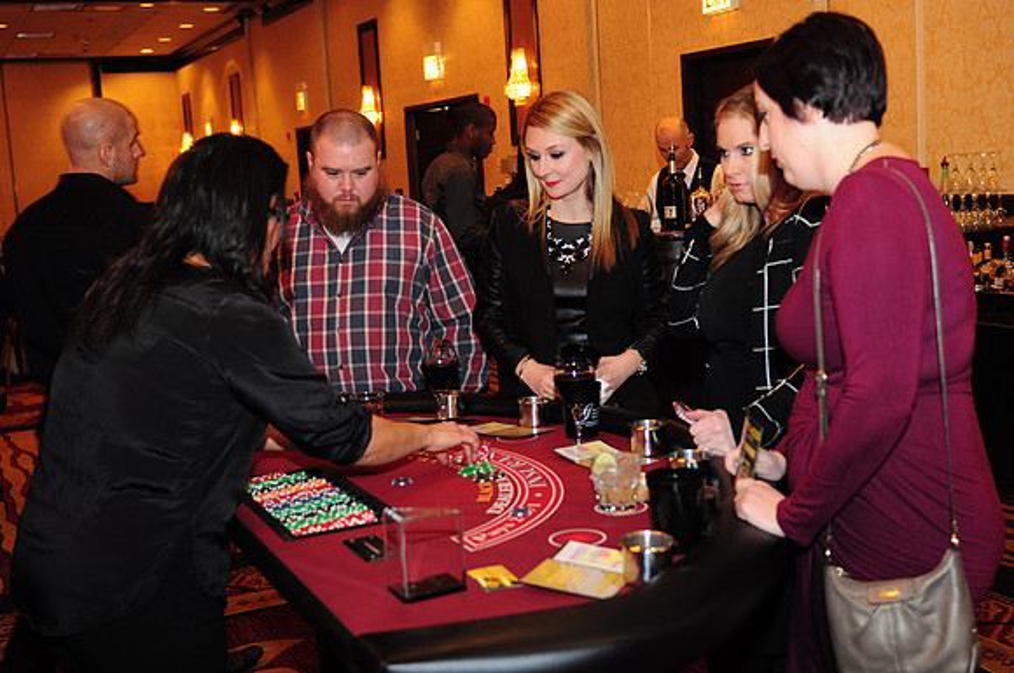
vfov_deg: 30.8
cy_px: 336
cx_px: 507
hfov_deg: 45.0
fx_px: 1224
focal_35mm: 44
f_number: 2.8
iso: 640
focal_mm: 29
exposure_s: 1/60
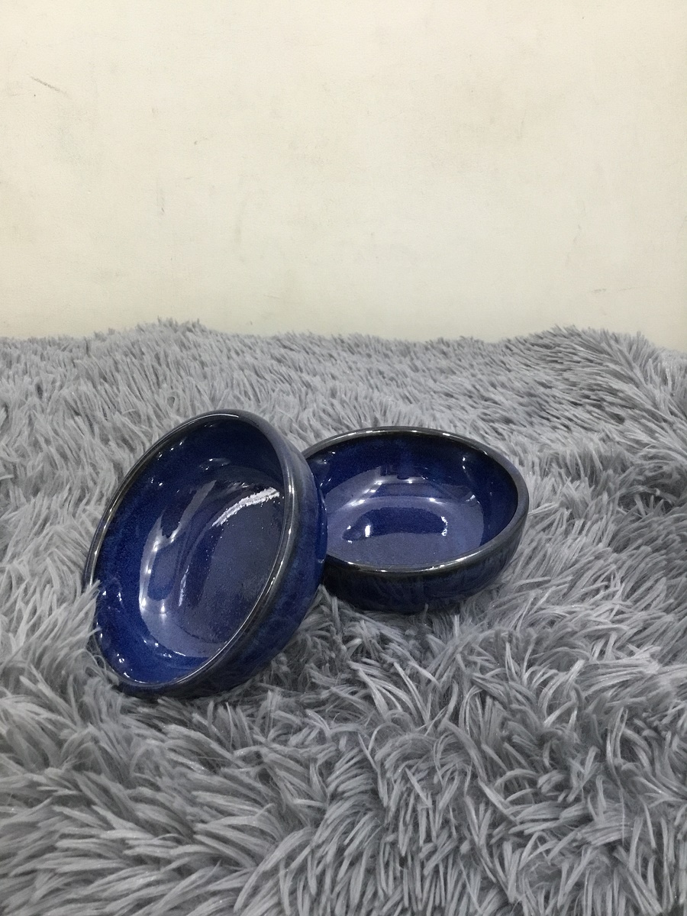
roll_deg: +0.5
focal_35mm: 31
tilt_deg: -29.8
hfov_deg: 45.4
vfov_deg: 58.4
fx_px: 820
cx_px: 344
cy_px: 458
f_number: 2.4
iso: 160
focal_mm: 3.3
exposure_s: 1/33
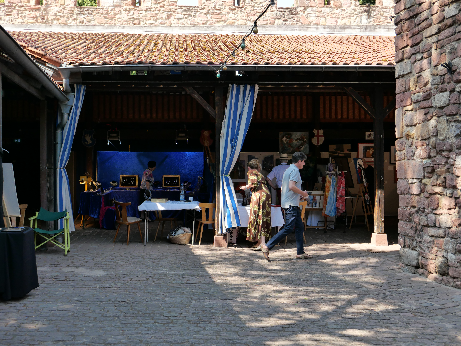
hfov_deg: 38.9
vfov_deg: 29.7
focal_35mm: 49
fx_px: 653
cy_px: 173
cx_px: 230
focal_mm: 22
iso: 400
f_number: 2.7
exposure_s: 1/1000
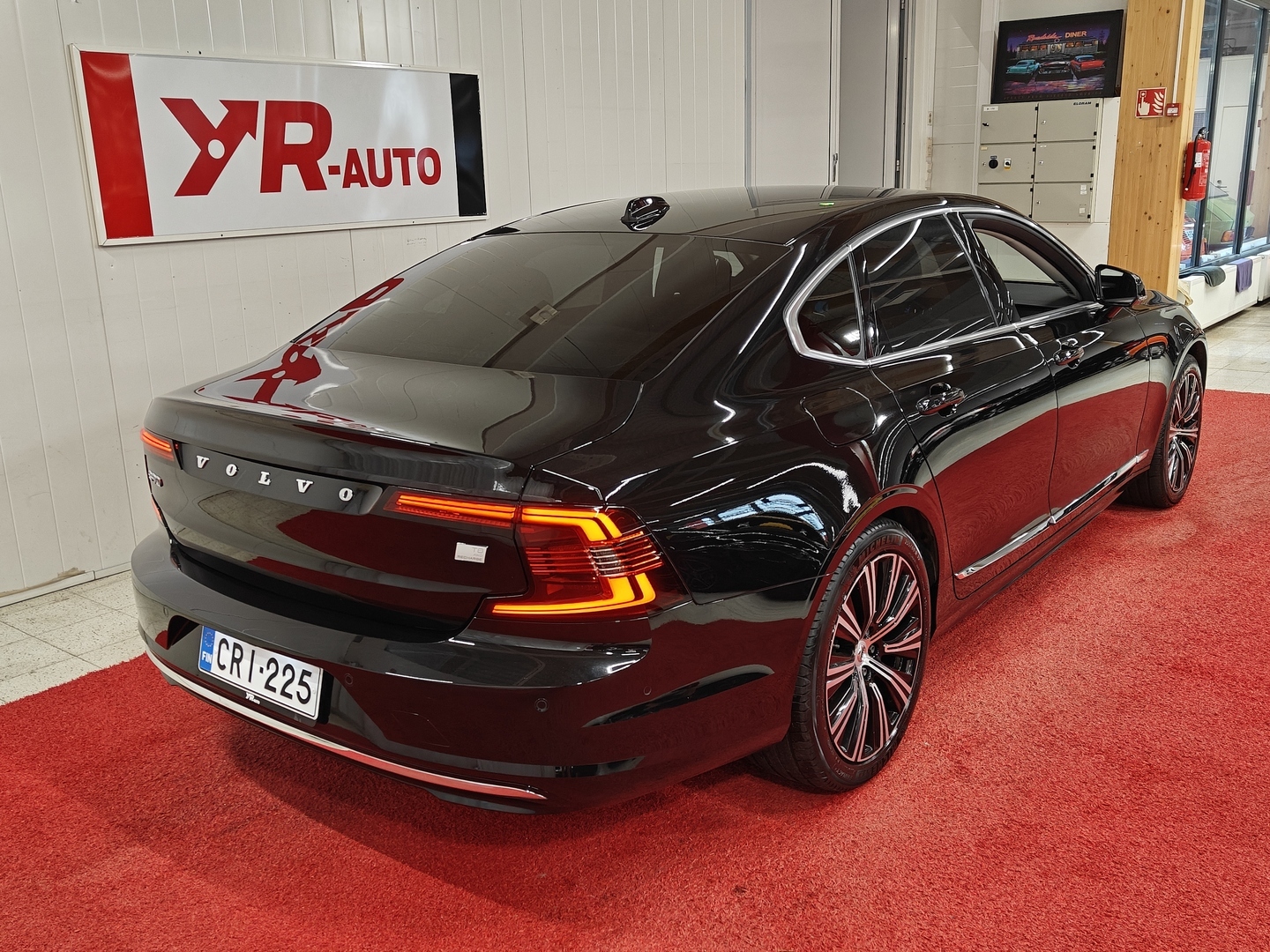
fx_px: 1174
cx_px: 635
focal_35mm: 32
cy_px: 476
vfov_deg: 44.2
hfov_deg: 56.8
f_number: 1.8
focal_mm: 5.59
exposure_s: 1/52
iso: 100
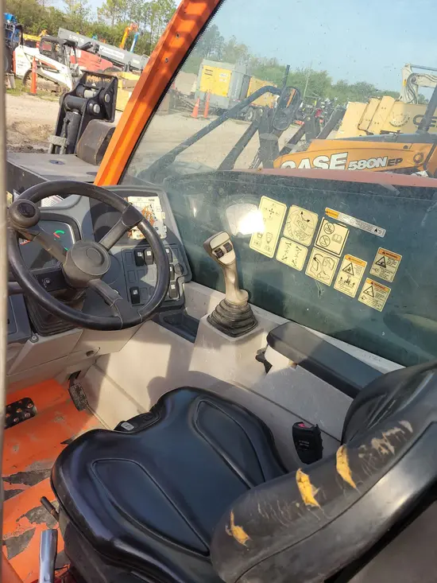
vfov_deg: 67.3
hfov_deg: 53.1
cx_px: 218
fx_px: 438
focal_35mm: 26
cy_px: 292
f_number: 1.8
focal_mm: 5.4
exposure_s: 1/677
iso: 40
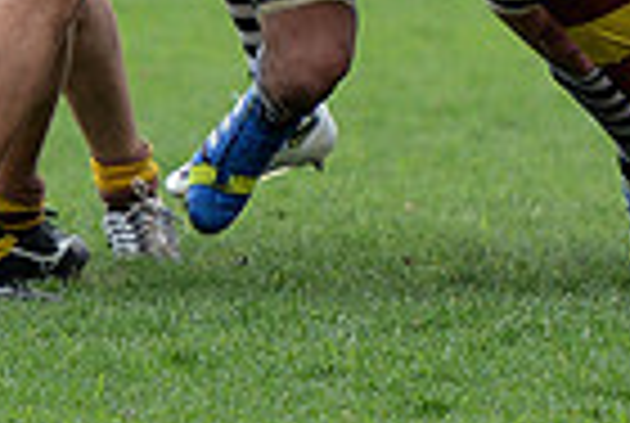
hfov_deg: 2.5
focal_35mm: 807
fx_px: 14153
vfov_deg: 1.7
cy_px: -304
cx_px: 666
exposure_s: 1/640
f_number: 2.8
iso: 320
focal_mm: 195
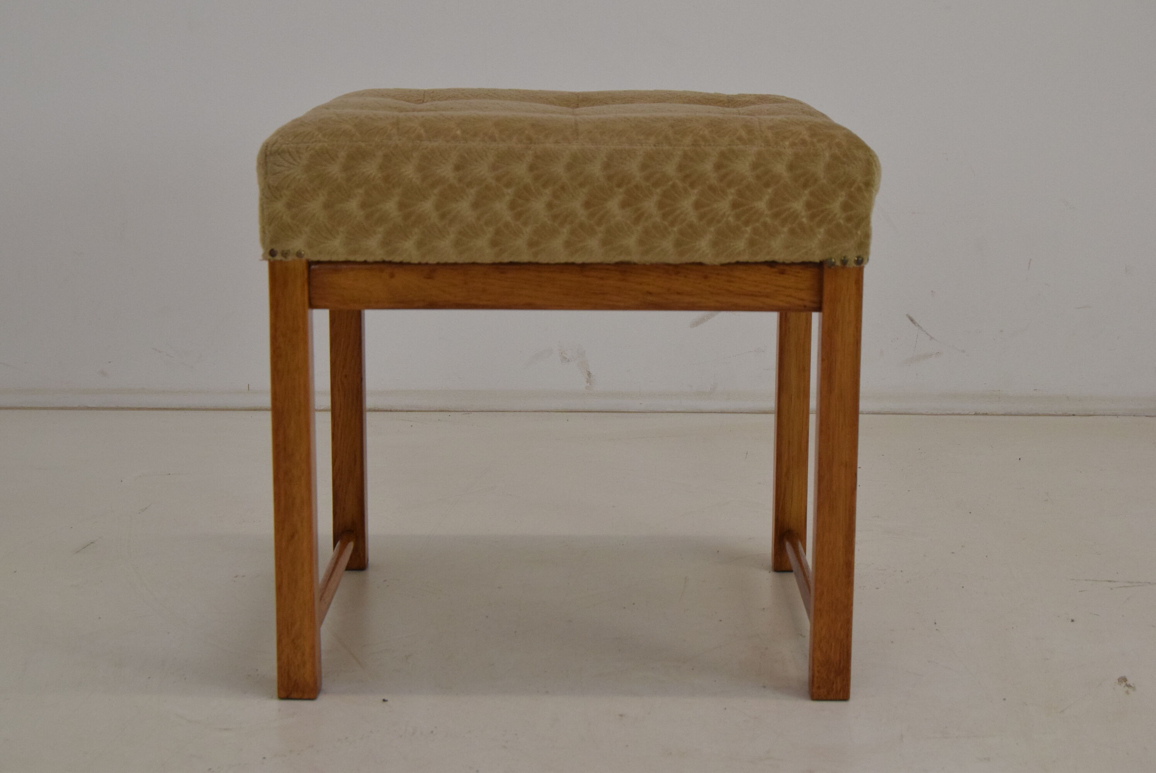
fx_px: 2025
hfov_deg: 31.9
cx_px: 578
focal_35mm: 63
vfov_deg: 21.6
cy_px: 386
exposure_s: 1/400
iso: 1600
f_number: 10
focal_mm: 42
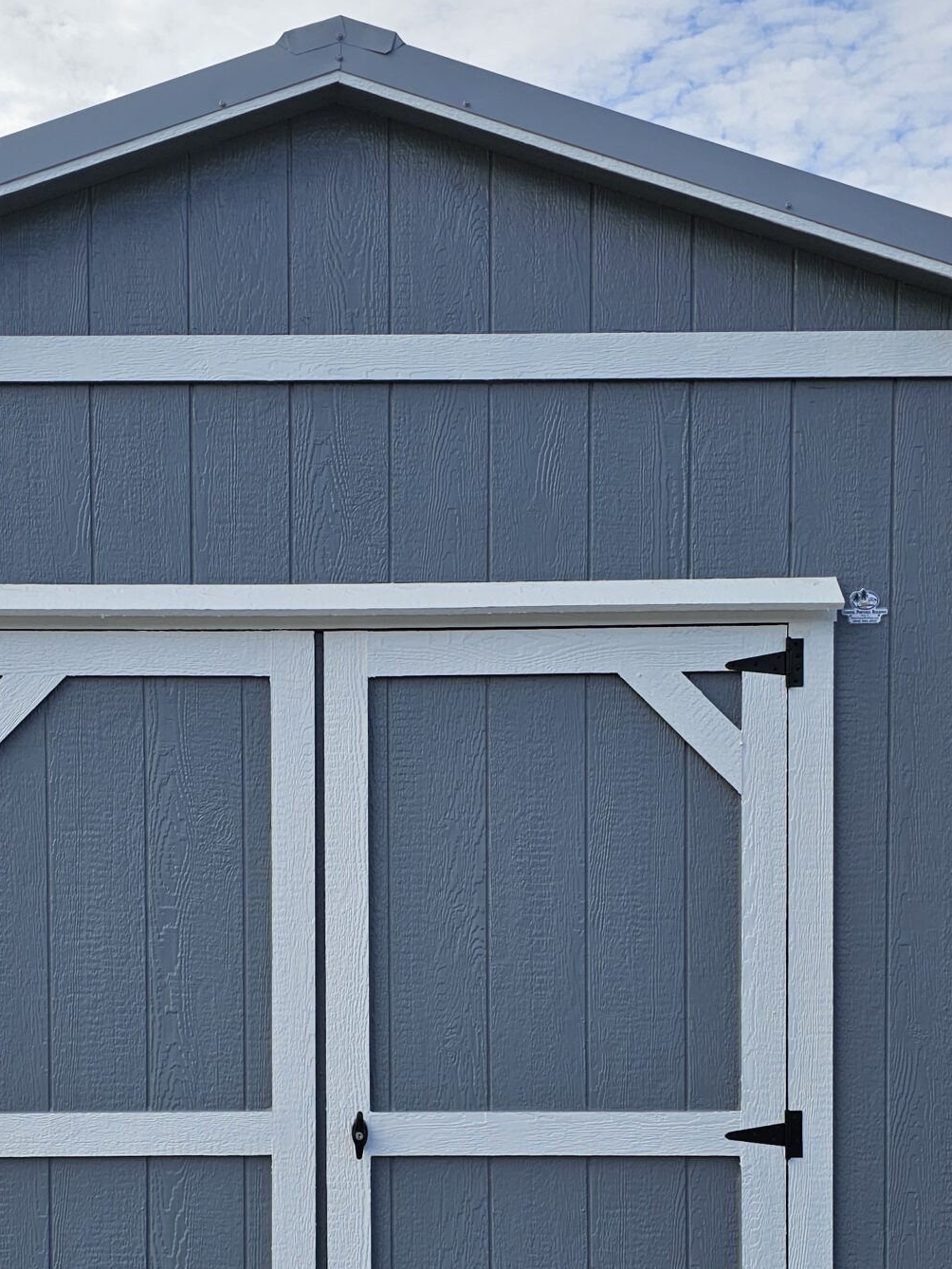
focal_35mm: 44
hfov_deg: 32.7
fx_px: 1613
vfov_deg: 41.6
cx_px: 344
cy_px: 958
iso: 10
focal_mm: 6.3
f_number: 1.7
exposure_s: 1/773
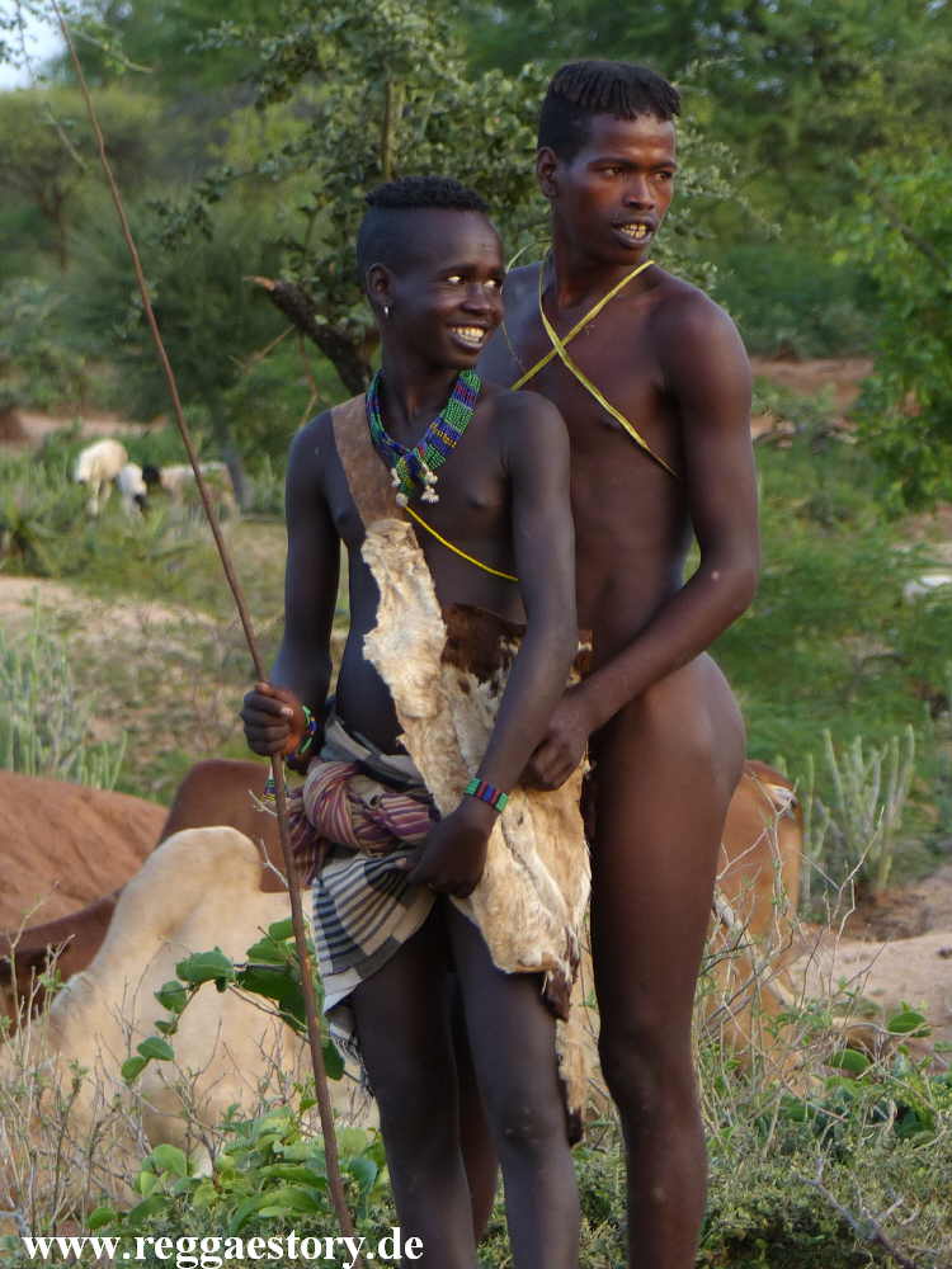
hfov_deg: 6.6
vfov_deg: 8.8
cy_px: 634
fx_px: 8251
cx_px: 476
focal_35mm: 225
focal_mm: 40.4
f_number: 2.8
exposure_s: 1/100
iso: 100
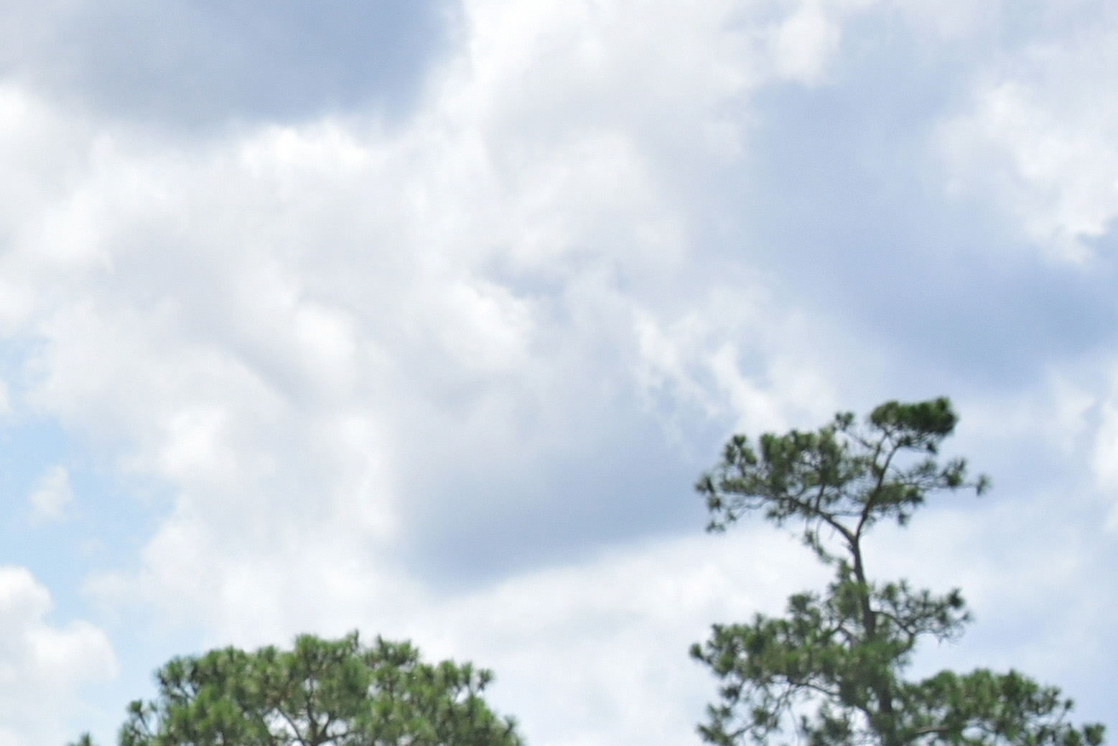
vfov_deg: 8.1
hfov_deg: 11.4
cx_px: -770
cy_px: 636
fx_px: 5281
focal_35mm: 170
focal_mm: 44
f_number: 7.1
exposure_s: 1/800
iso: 250
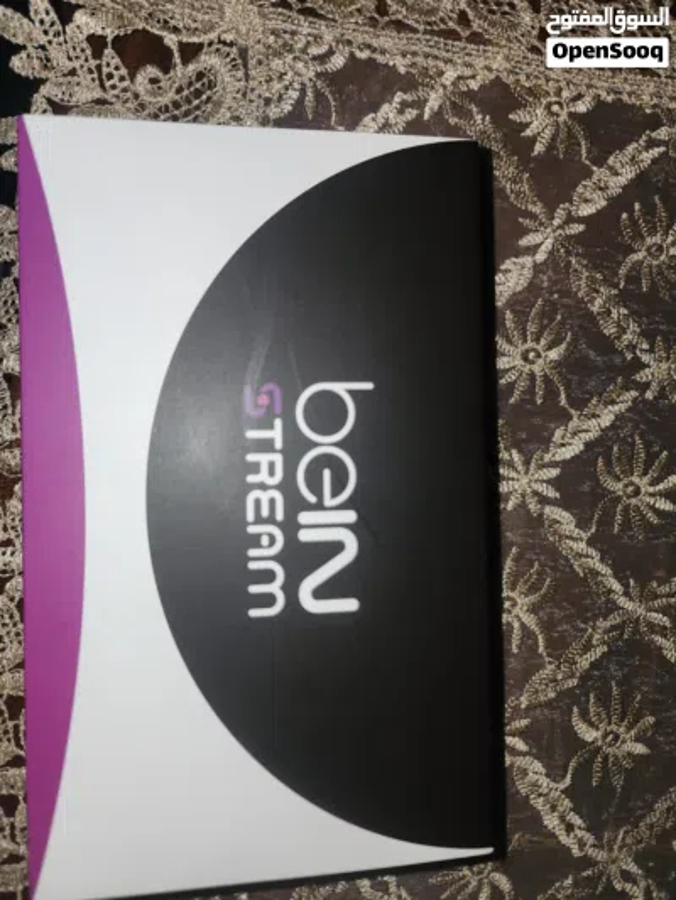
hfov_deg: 58.9
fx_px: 599
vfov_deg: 73.9
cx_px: 338
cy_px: 450
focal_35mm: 23
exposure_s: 1/50
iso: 80
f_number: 1.8
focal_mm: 6.4
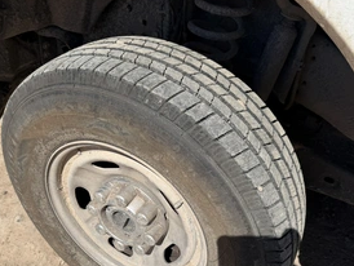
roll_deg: -5.4
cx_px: 169
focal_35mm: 35
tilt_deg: -43.0
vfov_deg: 40.3
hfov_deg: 52.6
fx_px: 358
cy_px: 174
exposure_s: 1/6711
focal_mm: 6.76
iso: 80
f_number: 1.78
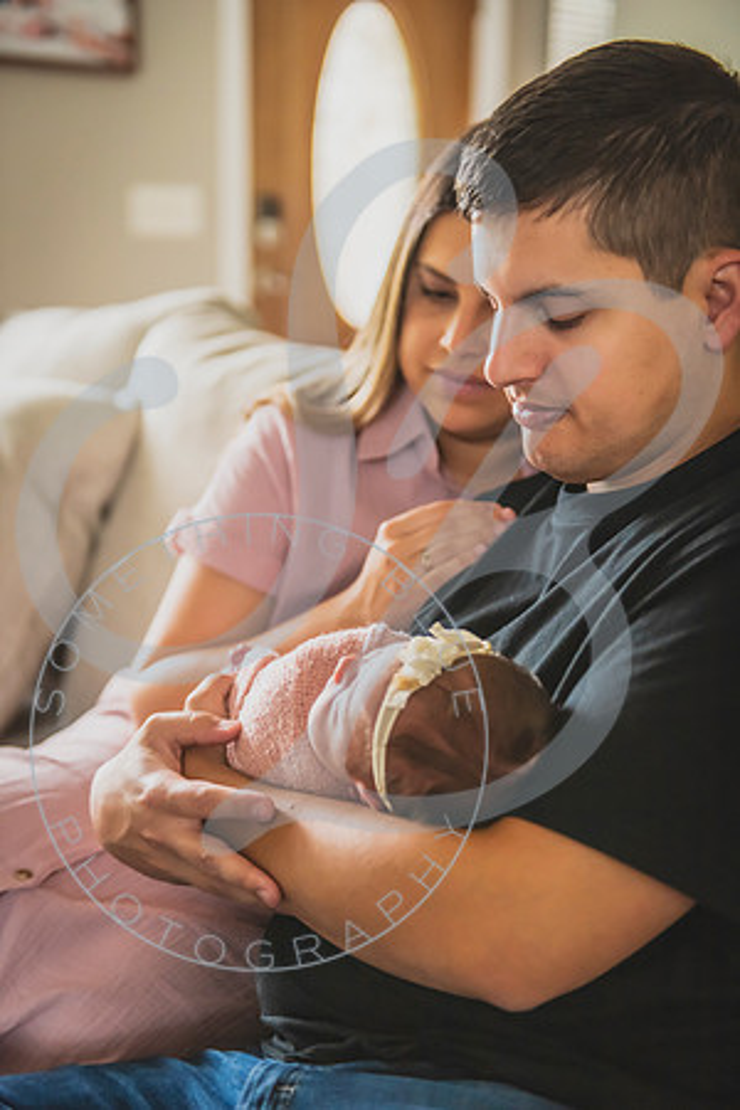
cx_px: 370
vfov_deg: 38.2
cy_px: 555
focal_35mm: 52
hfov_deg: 26.0
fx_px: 1603
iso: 2500
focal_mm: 52
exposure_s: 1/200
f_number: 2.8
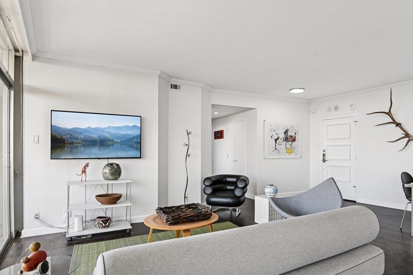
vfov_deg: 57.1
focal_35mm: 22
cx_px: 234
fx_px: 252
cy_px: 148
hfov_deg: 78.2
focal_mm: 19
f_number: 8
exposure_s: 1/40
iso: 400
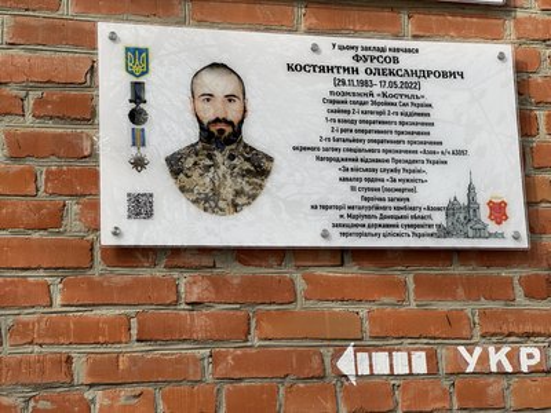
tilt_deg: +12.9
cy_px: 206
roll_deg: +2.6
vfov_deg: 19.1
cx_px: 276
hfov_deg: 25.3
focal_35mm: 77
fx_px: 1226
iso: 25
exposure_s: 1/747
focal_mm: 9
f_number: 2.8
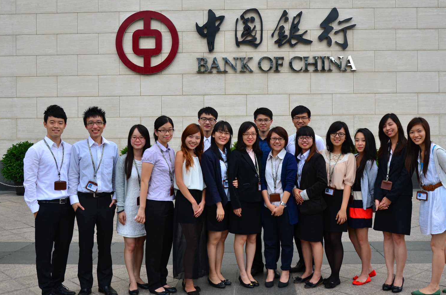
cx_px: 244
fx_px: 470
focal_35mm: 38
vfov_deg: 34.9
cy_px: 138
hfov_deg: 50.7
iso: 125
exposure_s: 1/500
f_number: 5.6
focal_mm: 22
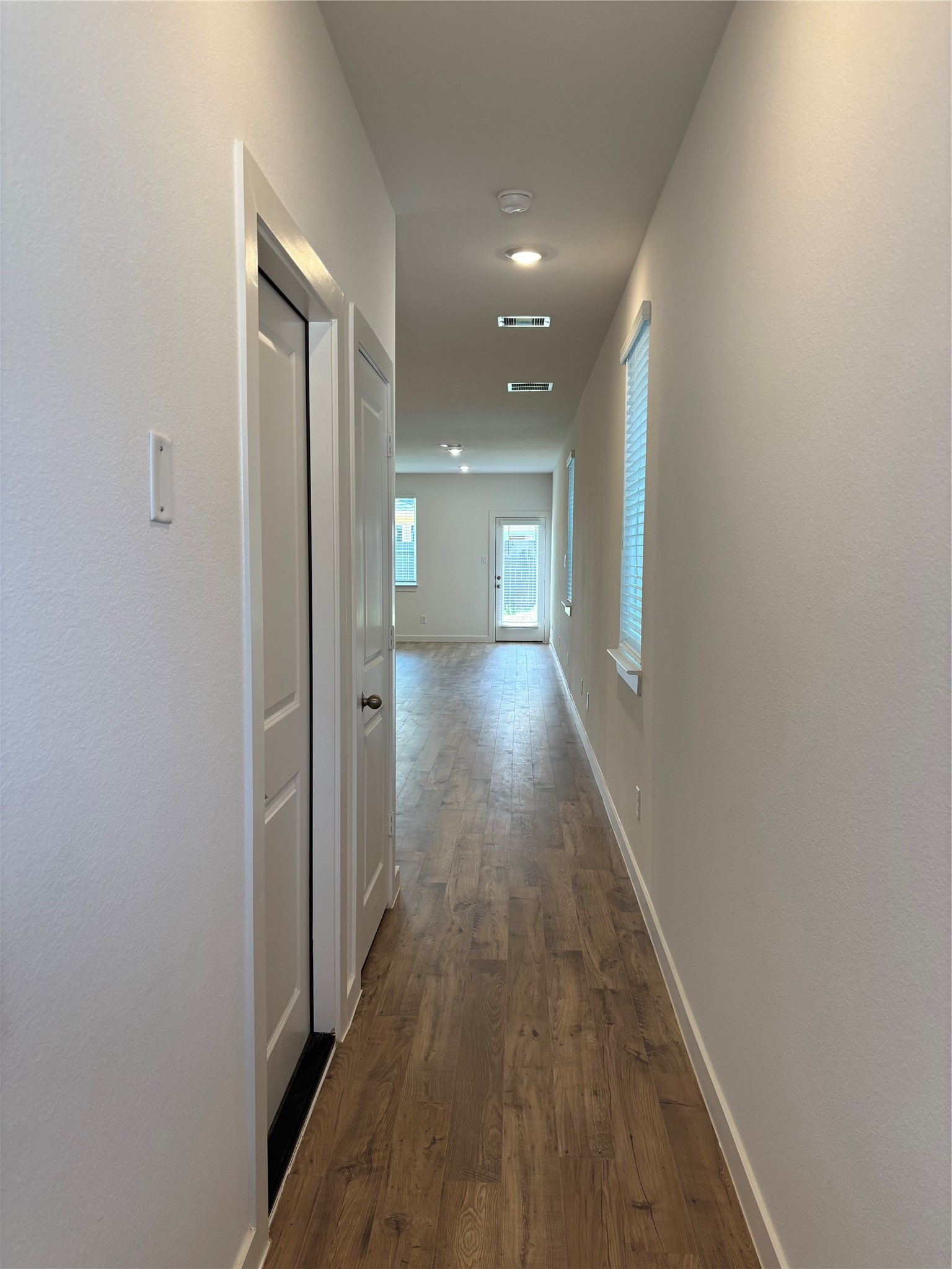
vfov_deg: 67.3
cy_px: 634
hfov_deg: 53.1
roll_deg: -0.7
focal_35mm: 26
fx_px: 953
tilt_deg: -5.6
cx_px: 476
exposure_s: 1/120
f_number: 1.6
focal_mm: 5.96
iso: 80
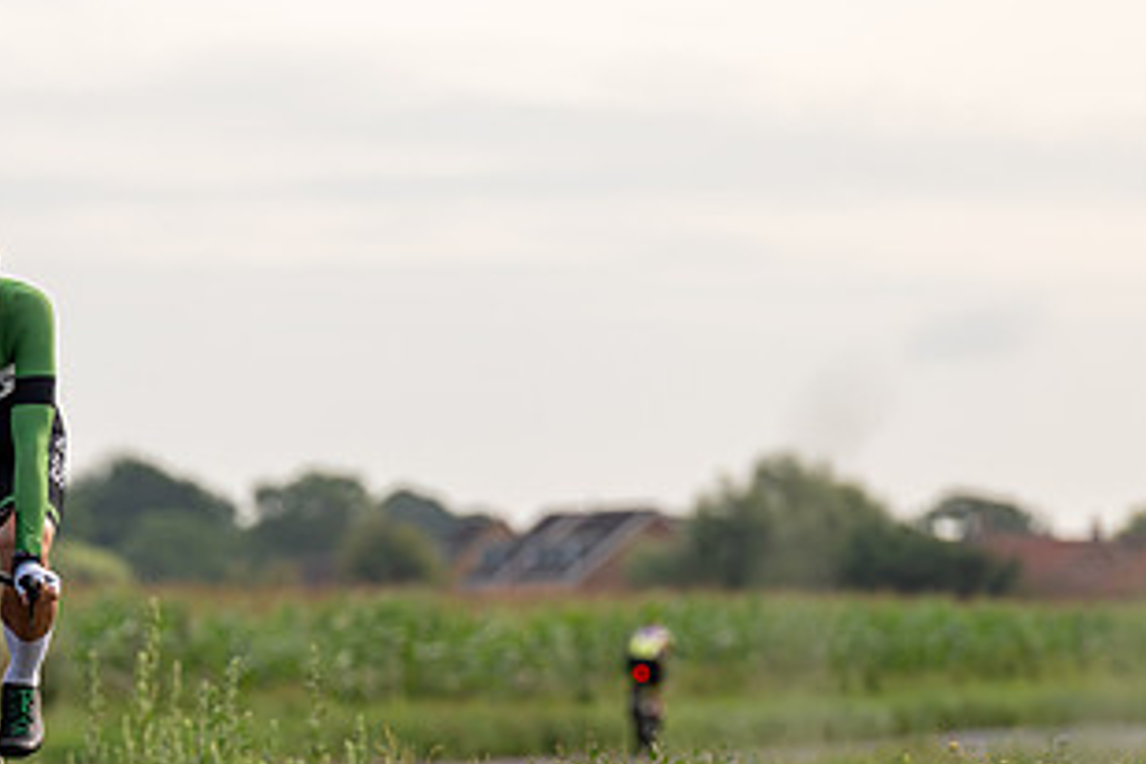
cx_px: -77
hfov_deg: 4.6
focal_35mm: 451
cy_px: 622
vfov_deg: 3.0
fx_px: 14356
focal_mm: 188
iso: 160
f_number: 4
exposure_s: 1/1000
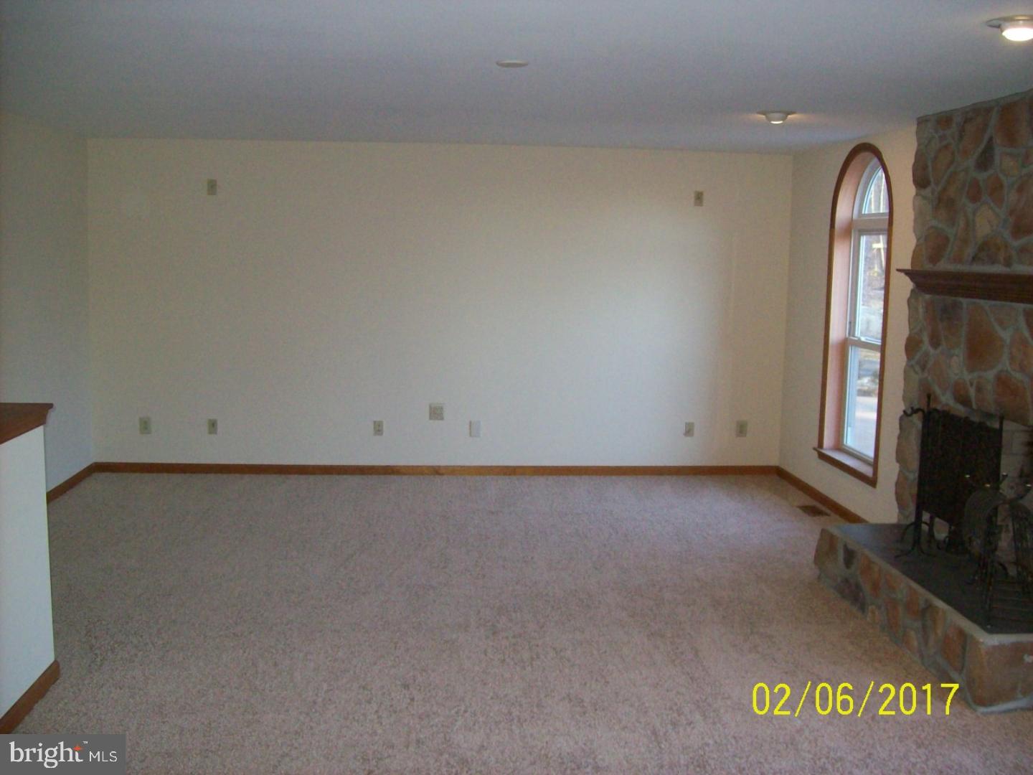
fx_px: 1074
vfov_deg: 39.7
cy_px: 388
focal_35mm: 36
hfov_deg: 51.4
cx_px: 516
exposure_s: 1/64
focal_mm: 6
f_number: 2.7
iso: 200
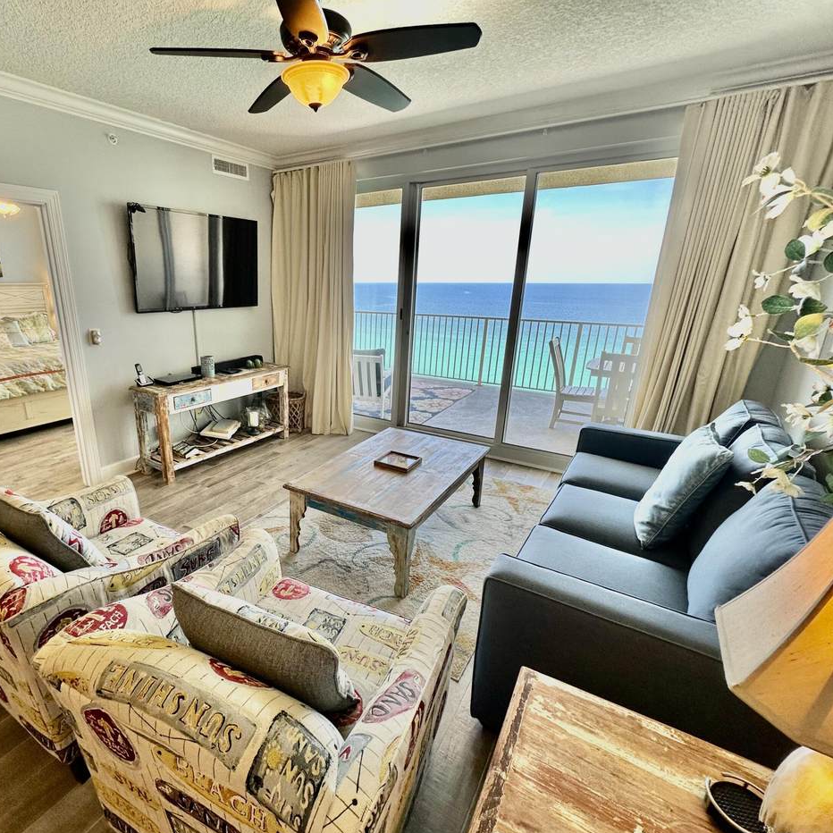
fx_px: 463
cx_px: 319
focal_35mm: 17
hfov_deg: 82.6
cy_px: 428
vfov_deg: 83.9
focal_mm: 2.22
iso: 64
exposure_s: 1/120
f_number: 2.2
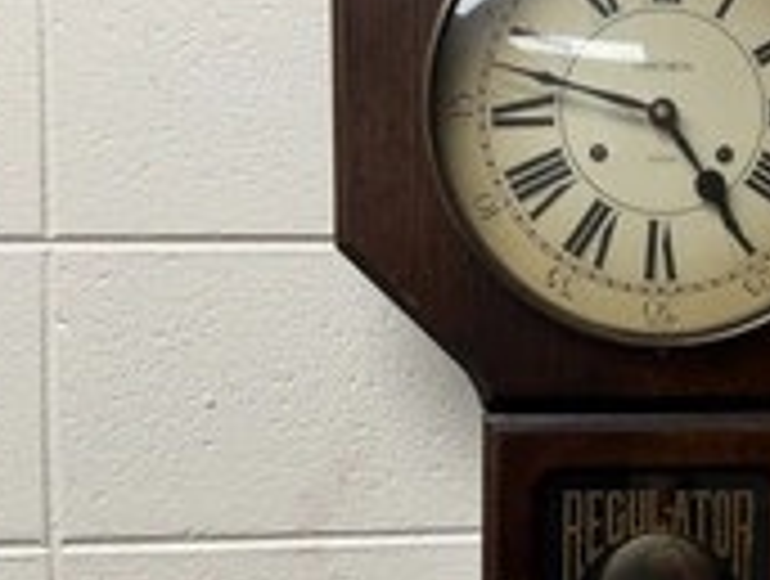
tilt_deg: -0.3
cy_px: 261
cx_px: 689
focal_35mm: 56
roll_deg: +1.8
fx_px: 1248
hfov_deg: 32.6
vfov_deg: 26.2
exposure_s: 1/121
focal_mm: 6.76
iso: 100
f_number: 1.78
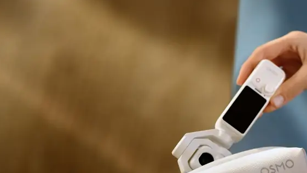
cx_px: 272
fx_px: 912
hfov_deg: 18.8
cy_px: 191
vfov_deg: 10.7
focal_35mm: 112
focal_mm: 50
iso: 200
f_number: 2.2
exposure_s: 1/400
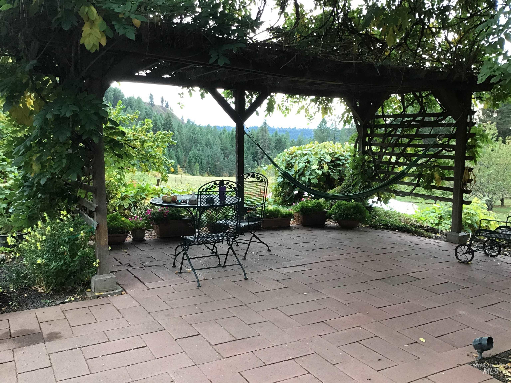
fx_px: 458
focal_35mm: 31
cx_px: 256
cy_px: 192
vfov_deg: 45.4
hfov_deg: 58.4
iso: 25
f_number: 2.4
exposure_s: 1/30
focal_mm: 3.3
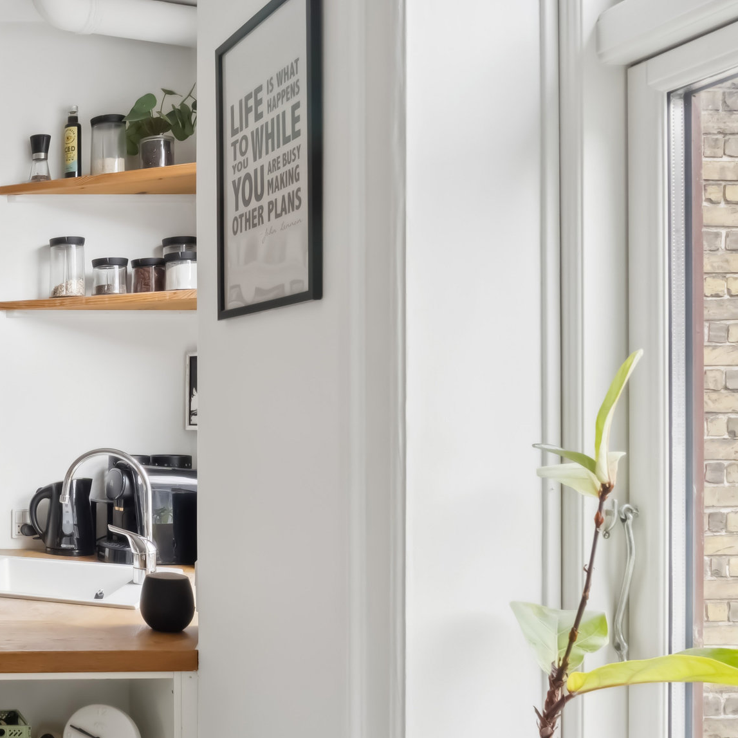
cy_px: 407
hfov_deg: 32.6
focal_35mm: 41
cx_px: -176
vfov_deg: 40.9
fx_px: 989
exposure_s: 1/25
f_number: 7.1
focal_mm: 12.3
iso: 250
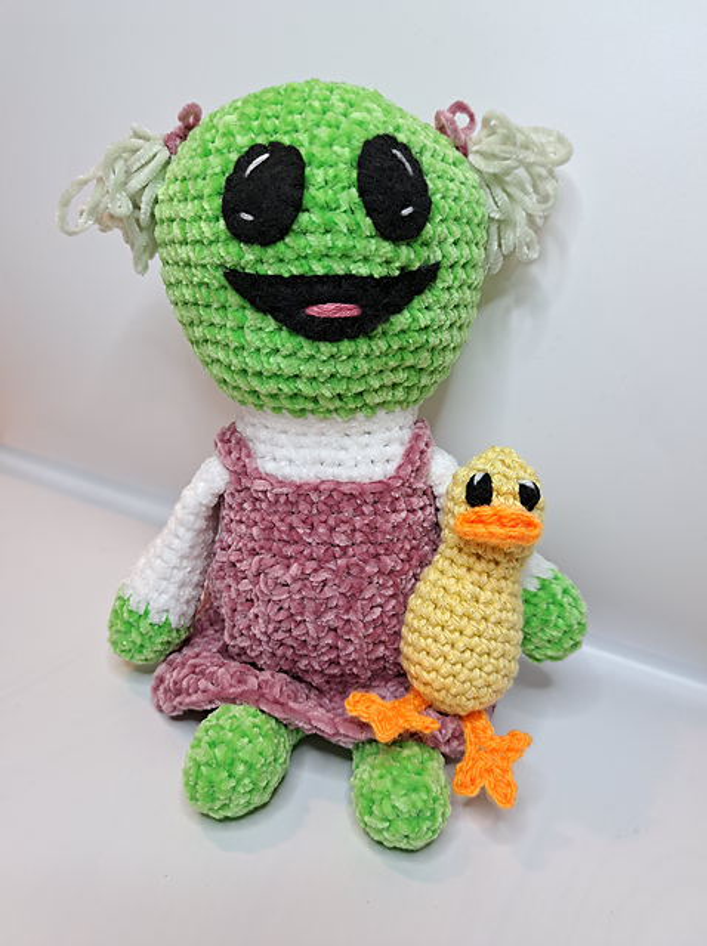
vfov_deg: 71.7
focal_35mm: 24
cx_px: 354
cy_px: 473
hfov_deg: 56.7
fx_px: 655
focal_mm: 5.23
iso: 125
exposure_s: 1/50
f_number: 1.8
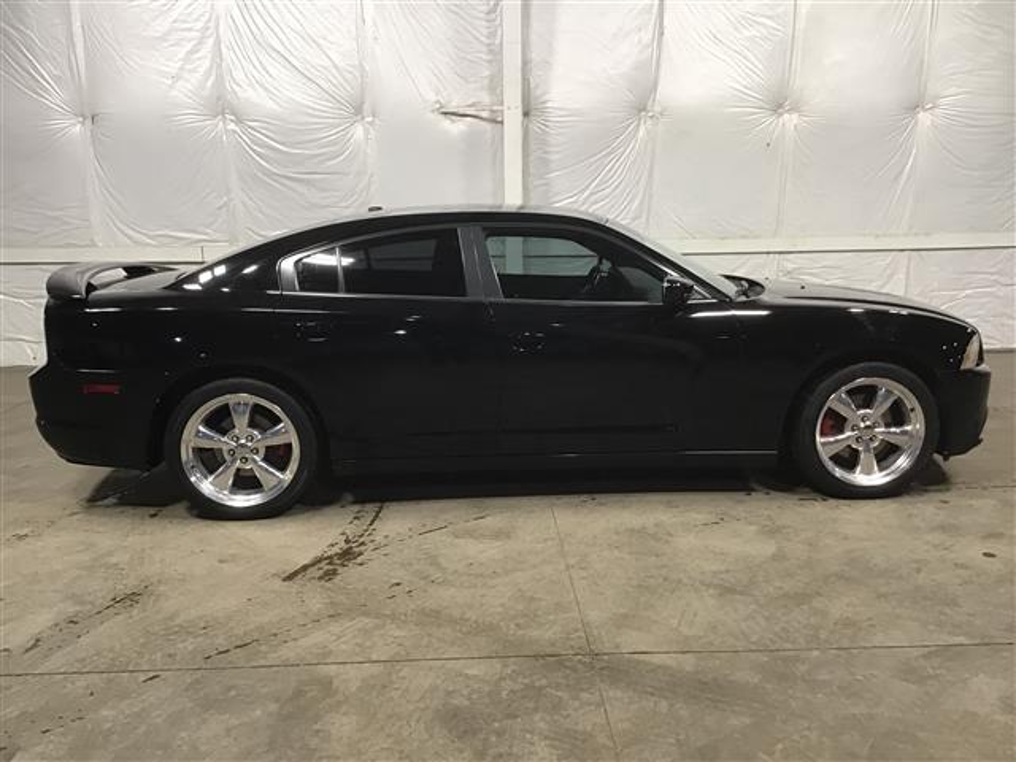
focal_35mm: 31
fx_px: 910
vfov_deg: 45.4
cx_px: 508
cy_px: 381
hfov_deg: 58.4
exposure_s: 1/33
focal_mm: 3.3
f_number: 2.4
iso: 100
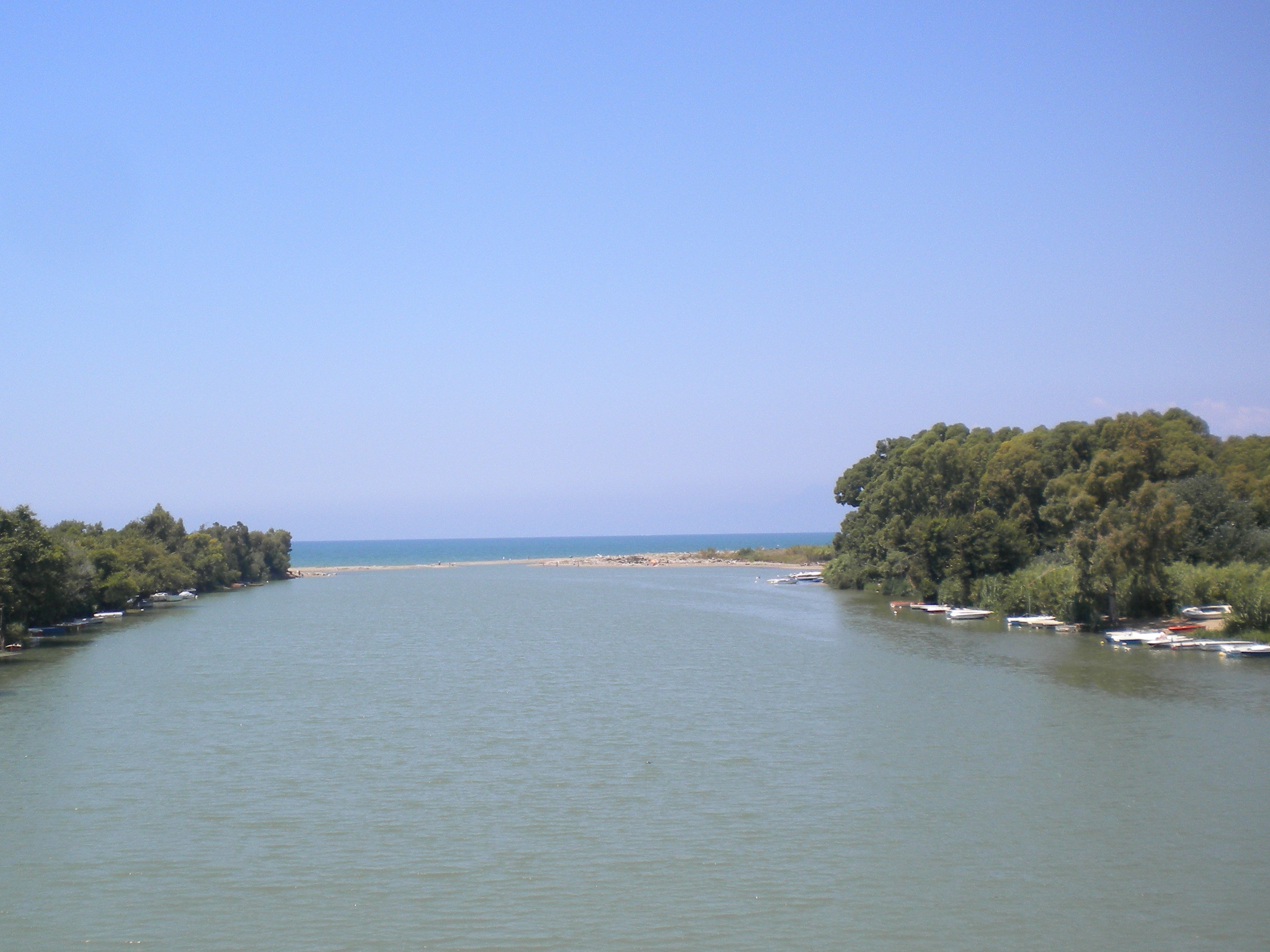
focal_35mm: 46
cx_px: 509
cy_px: 528
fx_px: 1688
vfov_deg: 31.5
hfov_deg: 41.1
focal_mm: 6.3
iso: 80
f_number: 4.6
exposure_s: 1/644
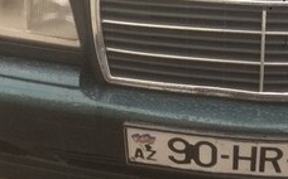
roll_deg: -2.2
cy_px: -40
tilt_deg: -24.2
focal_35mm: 89
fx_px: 698
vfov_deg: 14.2
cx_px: 240
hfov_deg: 22.9
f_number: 2.2
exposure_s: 1/100
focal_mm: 4.15
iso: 50
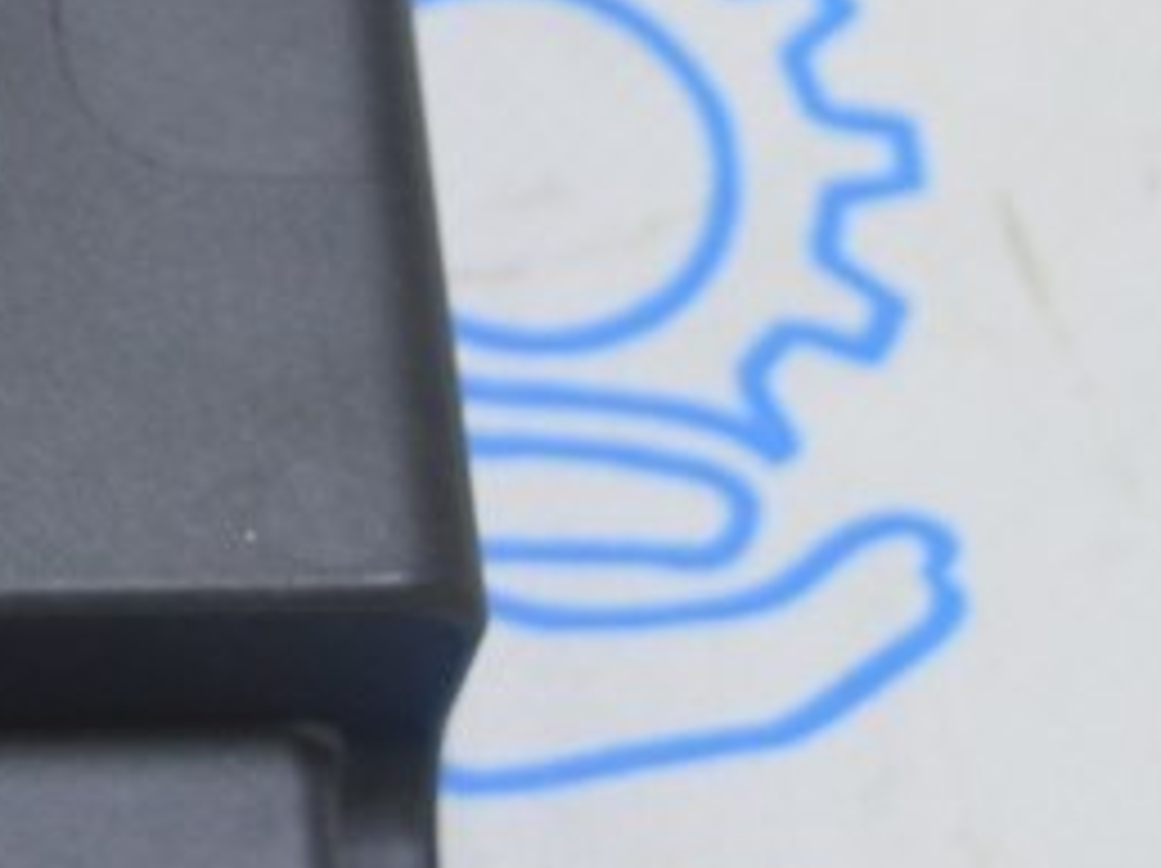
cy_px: 209
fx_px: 7673
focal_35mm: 229
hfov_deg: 8.3
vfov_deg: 6.5
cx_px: -968
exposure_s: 1/20
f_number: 5.6
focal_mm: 40
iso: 400
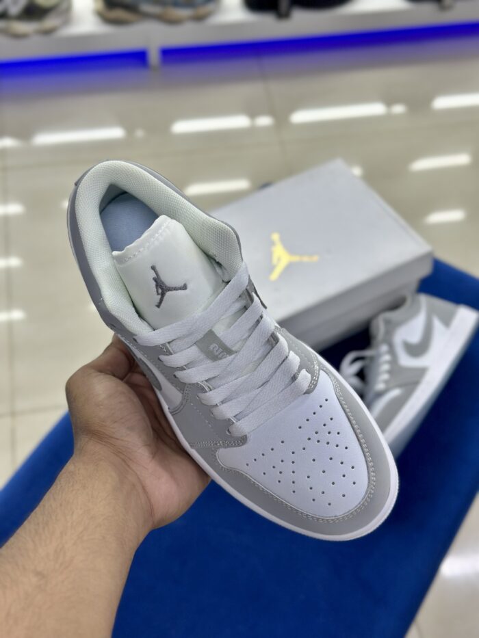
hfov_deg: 30.3
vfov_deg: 39.7
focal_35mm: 48
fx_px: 885
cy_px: 319
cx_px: 240
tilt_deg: -53.2
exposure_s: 1/151
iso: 64
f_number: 1.78
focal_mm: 6.86
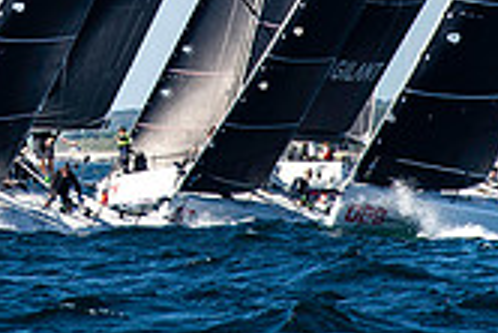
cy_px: -258
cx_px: -92
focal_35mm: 804
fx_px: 11131
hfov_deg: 2.6
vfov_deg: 1.7
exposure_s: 1/1250
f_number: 5
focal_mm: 200
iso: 250
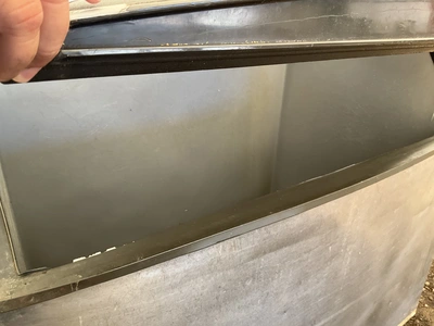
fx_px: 364
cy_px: 163
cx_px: 217
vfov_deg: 48.2
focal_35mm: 29
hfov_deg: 61.7
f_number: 1.8
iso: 64
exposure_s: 1/79
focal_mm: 3
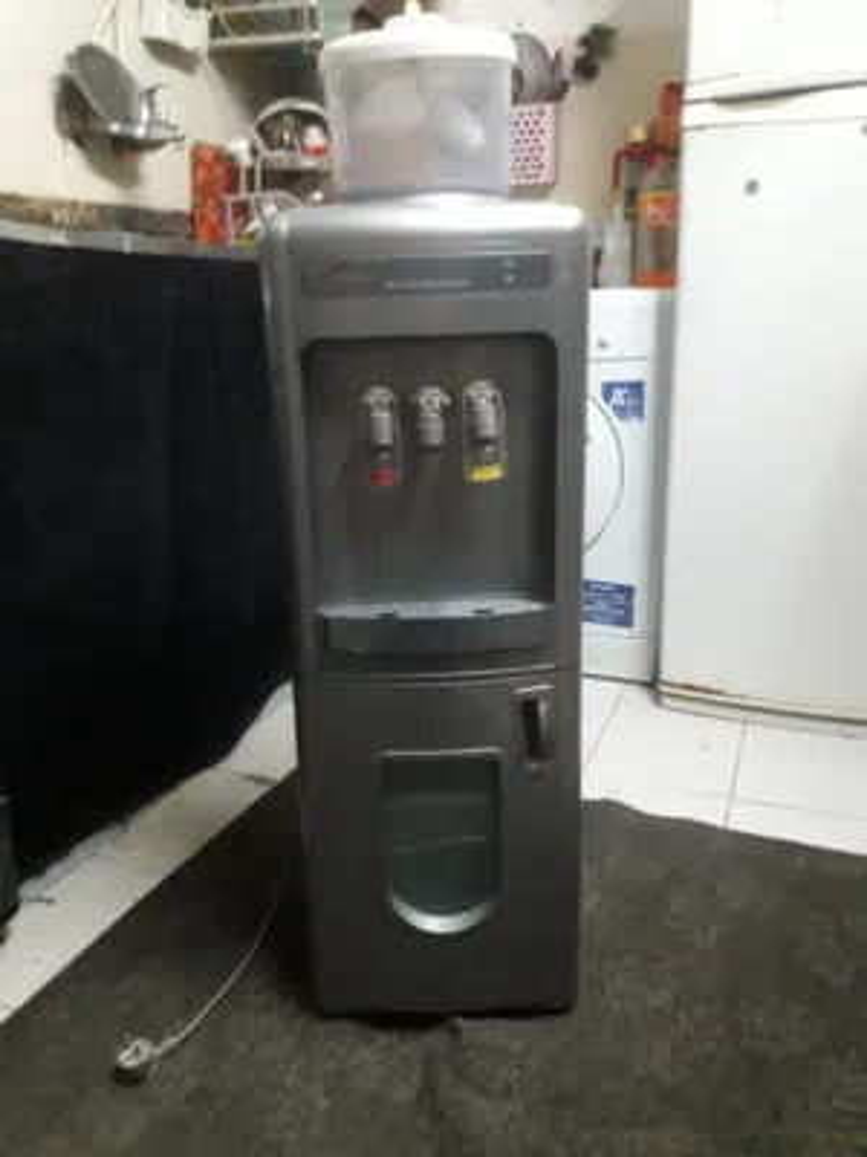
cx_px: 434
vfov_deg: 63.4
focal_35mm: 28
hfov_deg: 49.7
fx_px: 935
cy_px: 578
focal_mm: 3.7
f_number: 1.9
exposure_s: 1/17
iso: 800
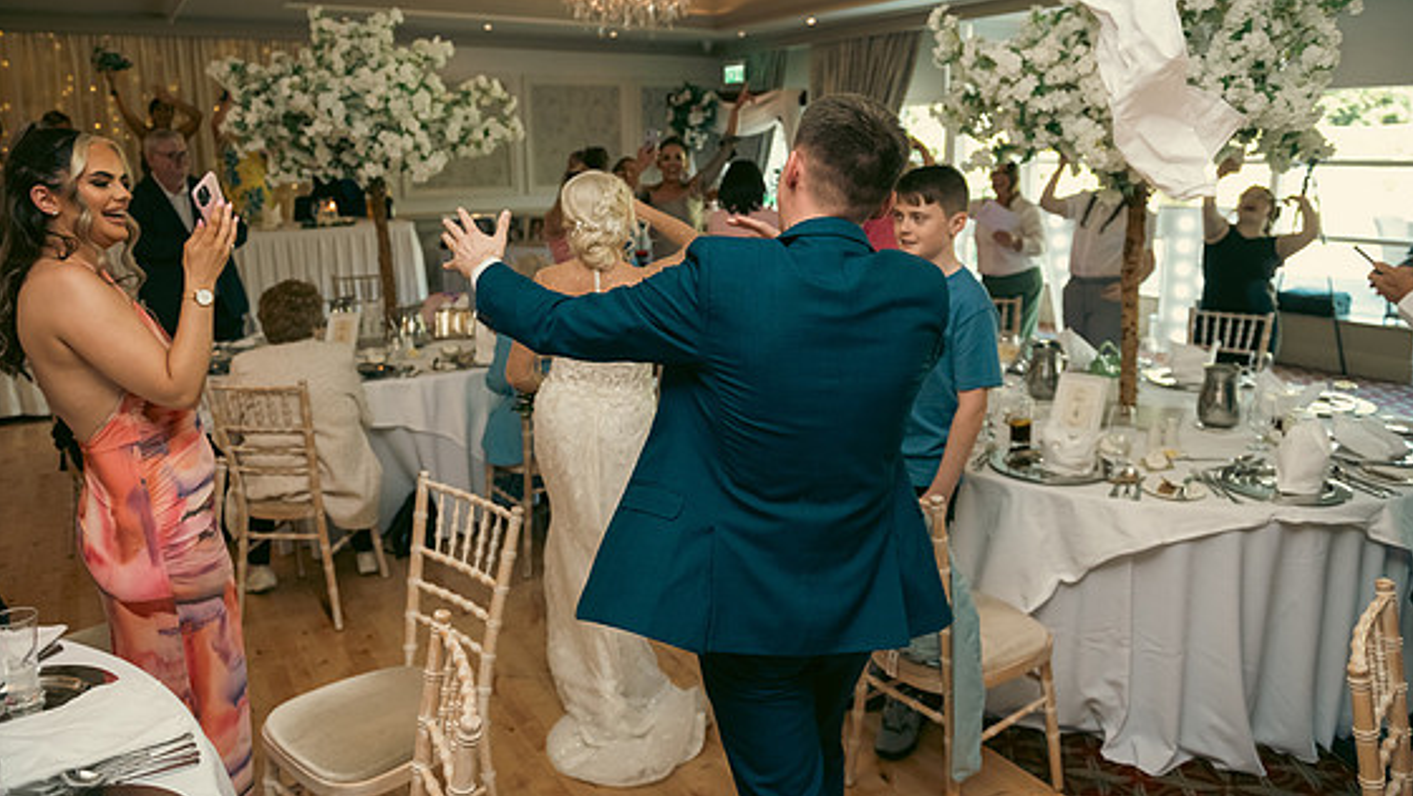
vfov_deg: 44.4
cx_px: 723
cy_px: 356
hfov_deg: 71.9
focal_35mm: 26
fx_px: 974
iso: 800
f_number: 3.5
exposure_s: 1/160
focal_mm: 24
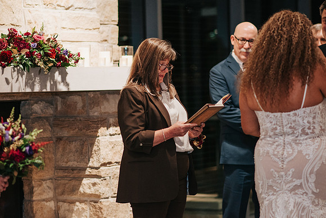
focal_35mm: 128
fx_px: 1155
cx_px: 163
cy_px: 109
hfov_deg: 16.1
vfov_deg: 10.8
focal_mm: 85
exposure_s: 1/160
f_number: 1.8
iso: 800
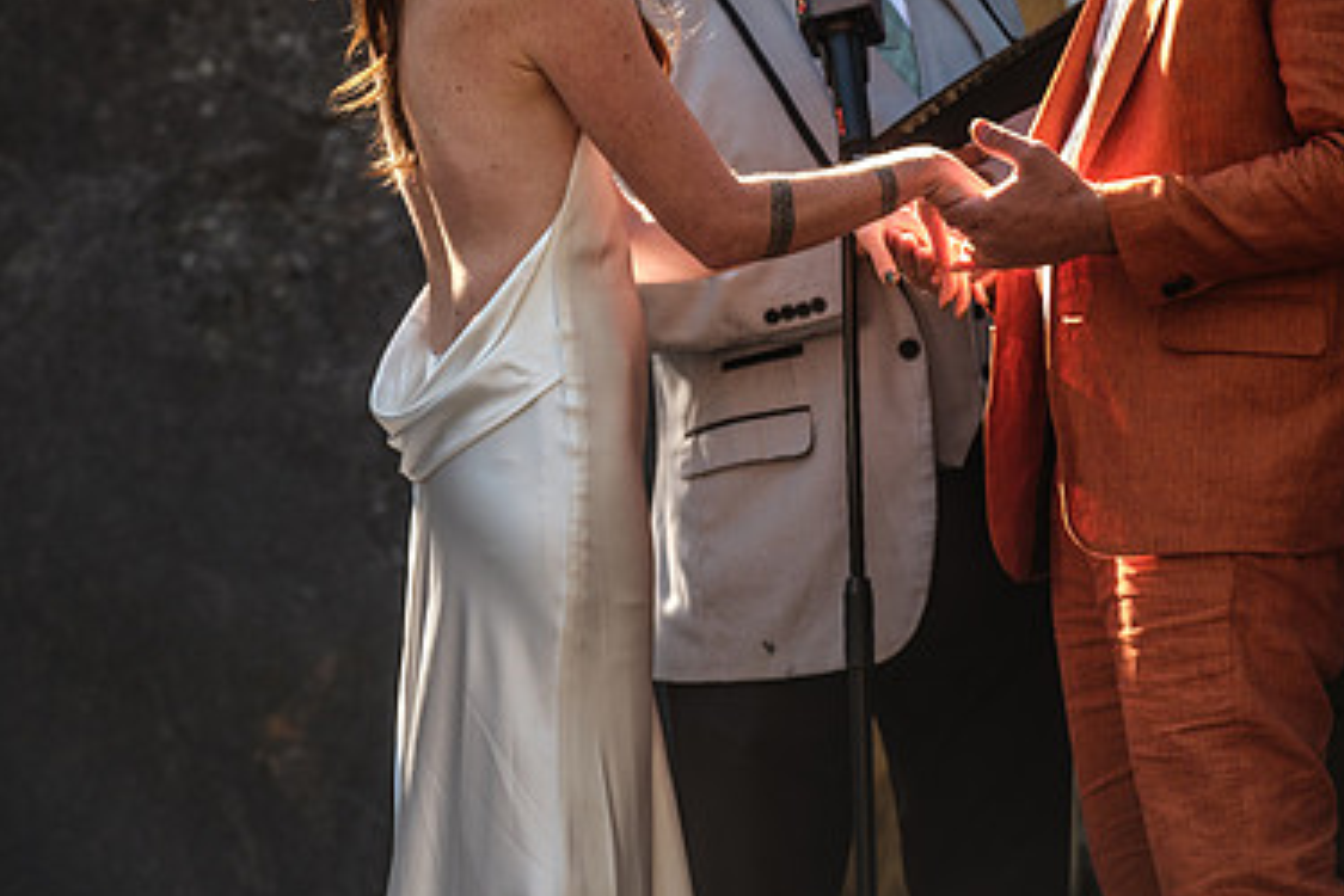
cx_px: 717
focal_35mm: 300
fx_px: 11199
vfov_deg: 4.6
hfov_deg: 6.9
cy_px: 375
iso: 400
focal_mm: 129.2
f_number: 4
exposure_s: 1/180
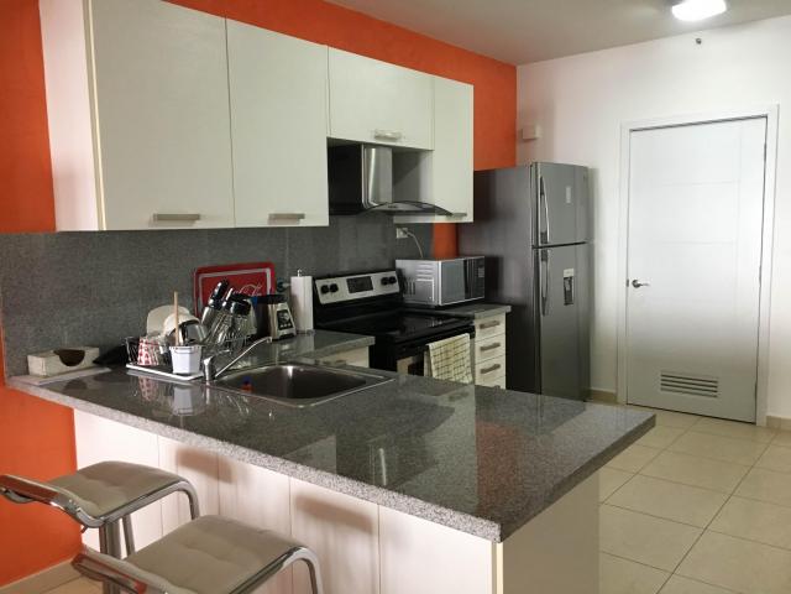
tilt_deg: -7.8
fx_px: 663
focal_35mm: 29
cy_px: 297
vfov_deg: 48.2
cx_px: 396
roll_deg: +1.4
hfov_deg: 61.7
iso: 125
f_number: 2.2
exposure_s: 1/30
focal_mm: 4.15
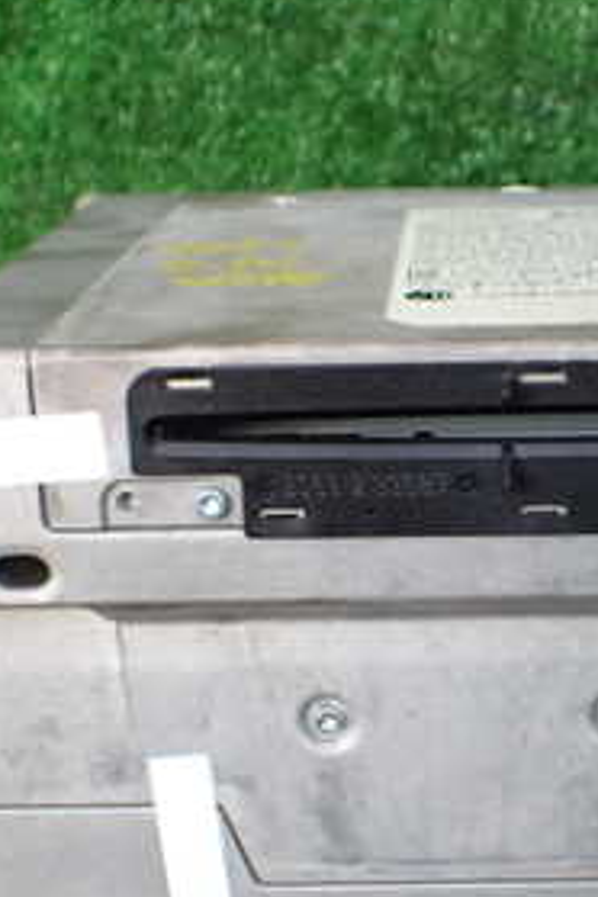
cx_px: 489
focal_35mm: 67
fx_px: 1669
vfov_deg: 30.1
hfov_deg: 20.1
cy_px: 495
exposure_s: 1/125
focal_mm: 5.4
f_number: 2.3
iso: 250
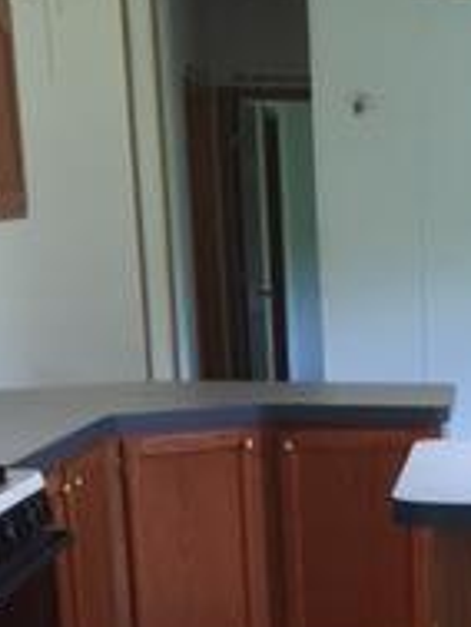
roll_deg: -0.9
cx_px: 517
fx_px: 1776
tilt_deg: -15.2
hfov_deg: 14.7
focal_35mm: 98
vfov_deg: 18.5
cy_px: 829
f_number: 2.2
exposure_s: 1/30
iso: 80
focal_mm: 4.15
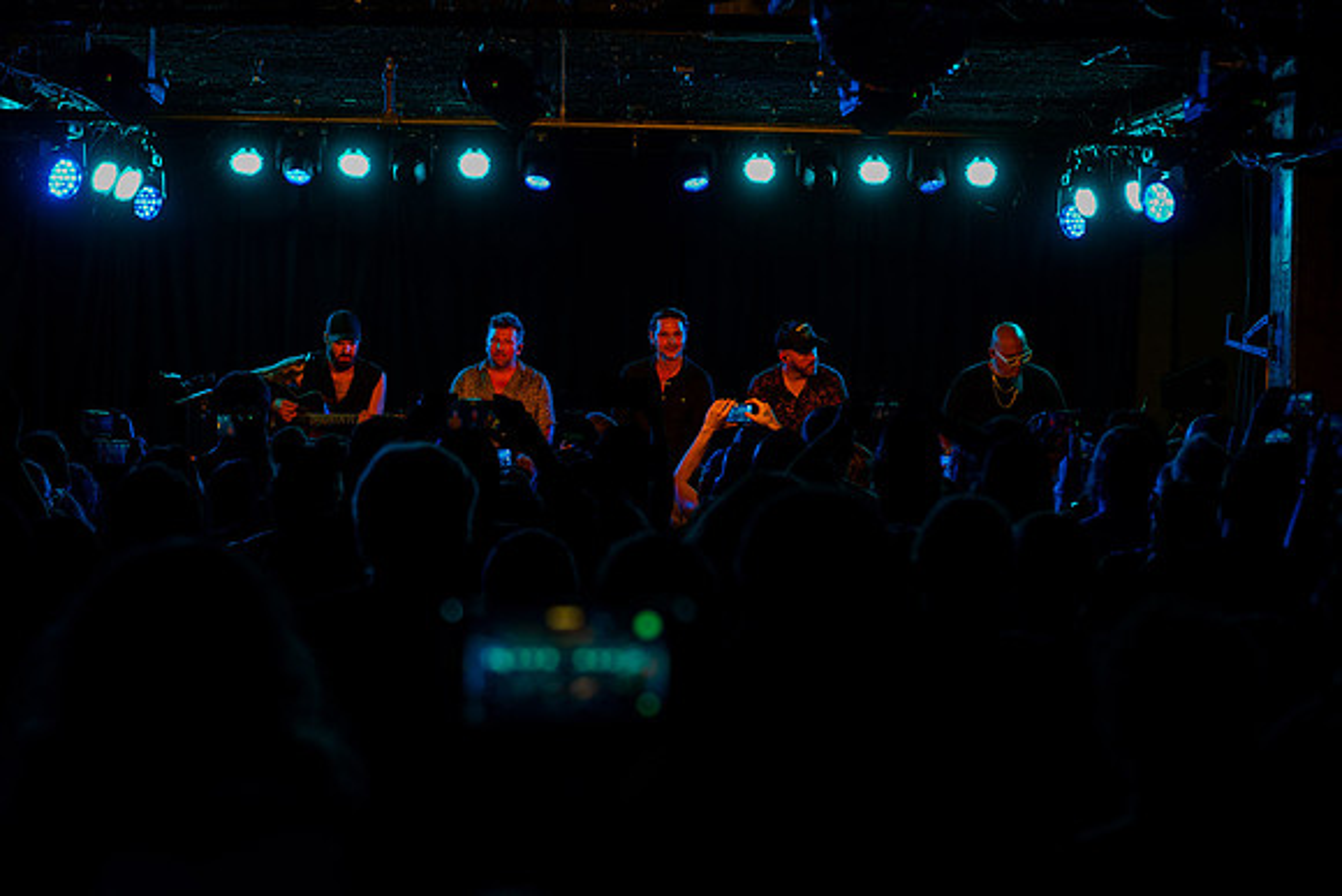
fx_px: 3072
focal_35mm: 82
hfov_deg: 24.6
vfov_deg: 16.6
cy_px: 414
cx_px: 678
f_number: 3.5
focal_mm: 70
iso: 2000
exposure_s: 1/160
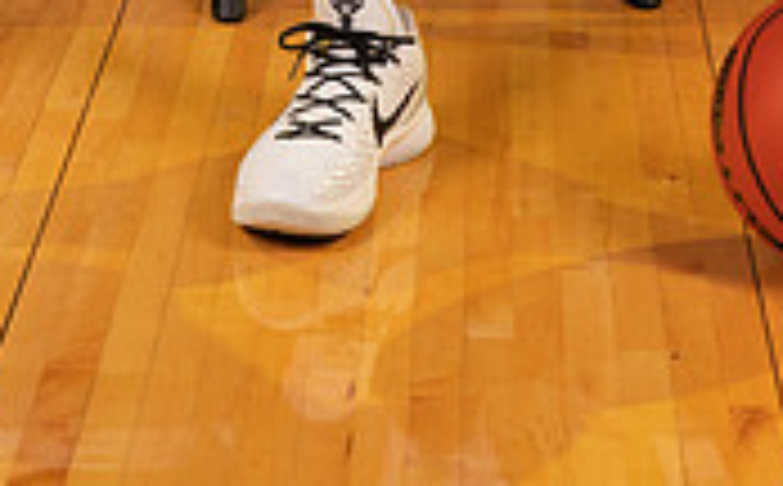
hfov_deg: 14.2
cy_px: -518
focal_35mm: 148
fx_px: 3152
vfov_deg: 8.3
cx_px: 468
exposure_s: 1/320
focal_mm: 56
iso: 320
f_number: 7.1
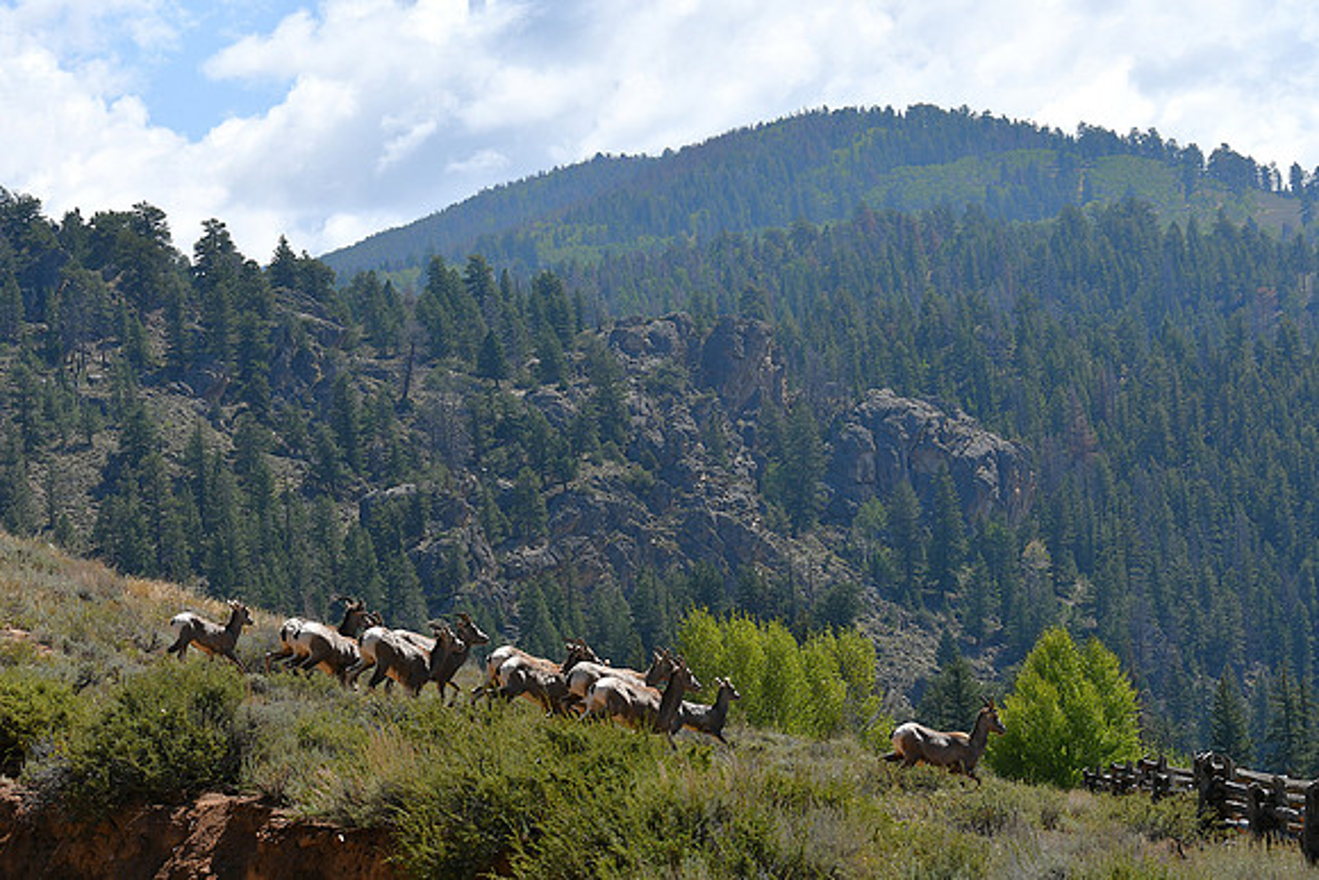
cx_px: 660
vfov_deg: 9.9
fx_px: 5057
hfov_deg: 14.9
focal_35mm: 138
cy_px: 440
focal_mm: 92
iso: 100
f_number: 9
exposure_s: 1/320
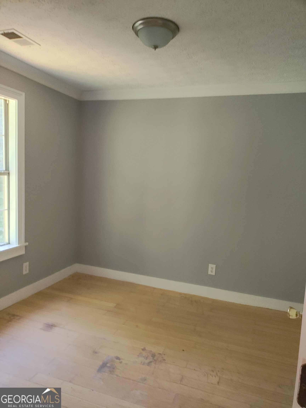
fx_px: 295
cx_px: 153
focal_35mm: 25
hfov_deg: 54.9
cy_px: 204
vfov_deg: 69.4
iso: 753
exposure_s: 1/60
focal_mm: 4.71
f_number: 1.7
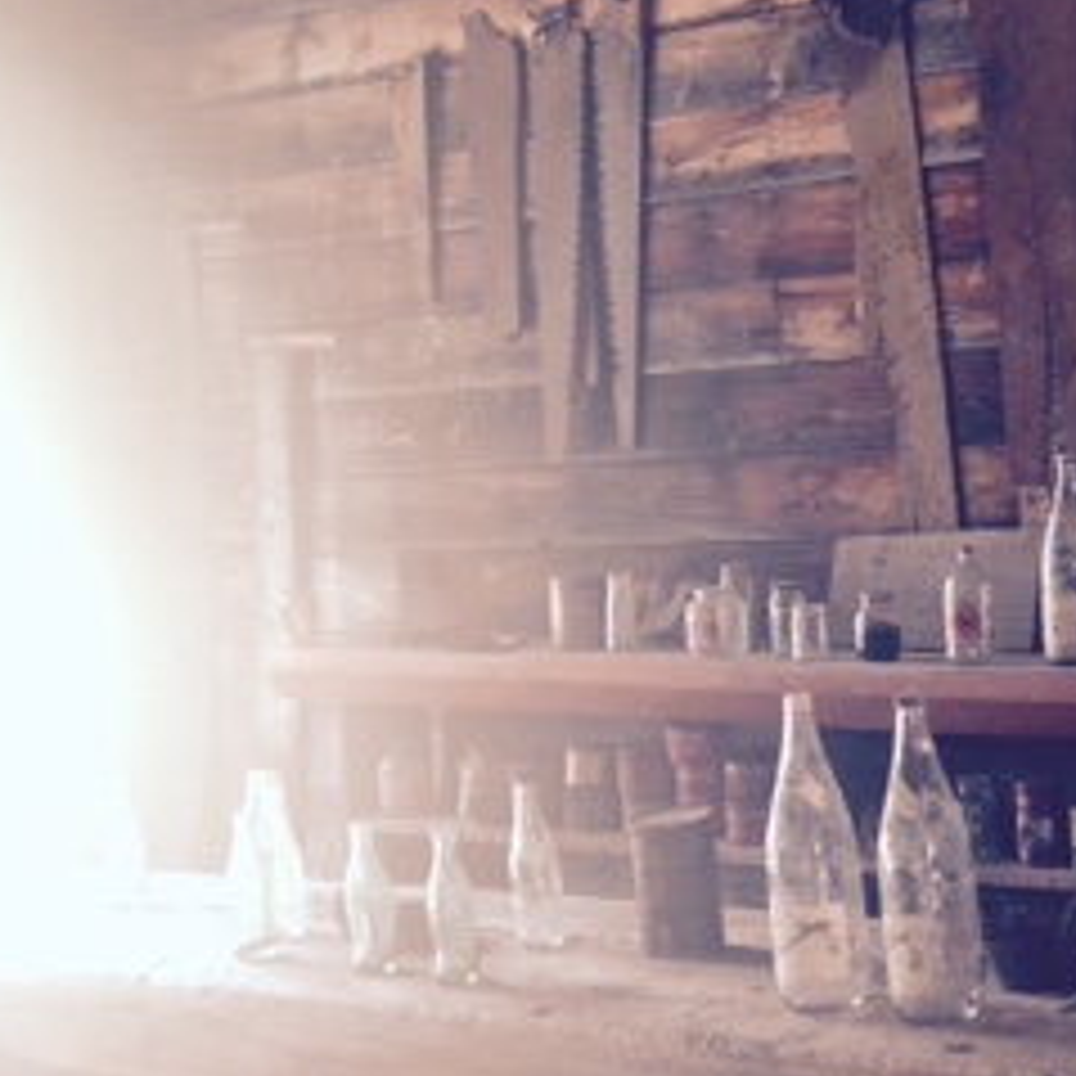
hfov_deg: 21.1
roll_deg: +1.7
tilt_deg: -2.8
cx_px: 1175
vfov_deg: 22.2
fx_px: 2743
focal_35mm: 78
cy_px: 518
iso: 100
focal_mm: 4.12
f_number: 2.4
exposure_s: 1/20
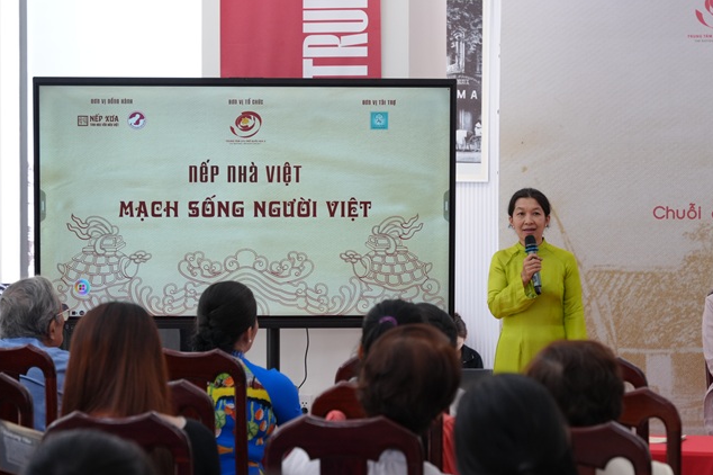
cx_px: 356
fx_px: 2098
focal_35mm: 106
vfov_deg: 12.9
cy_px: 239
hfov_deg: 19.3
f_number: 4.5
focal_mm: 70
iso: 500
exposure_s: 1/160
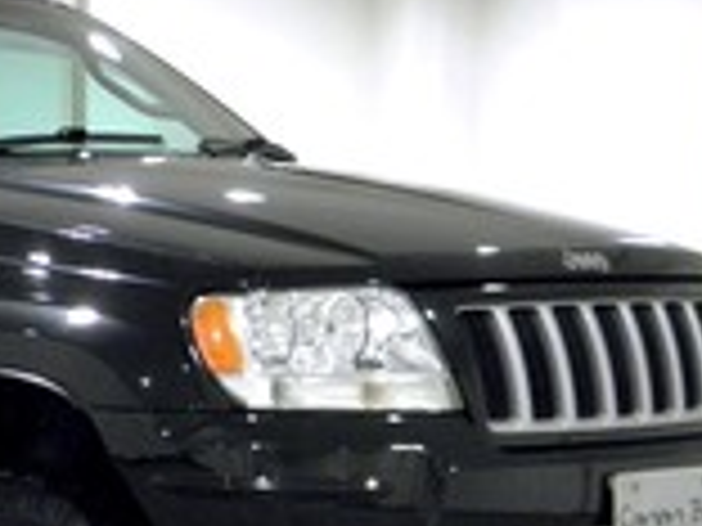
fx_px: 2941
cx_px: -104
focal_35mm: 145
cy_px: 276
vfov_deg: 10.2
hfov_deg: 13.3
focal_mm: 9.7
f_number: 4.1
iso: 200
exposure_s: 1/8
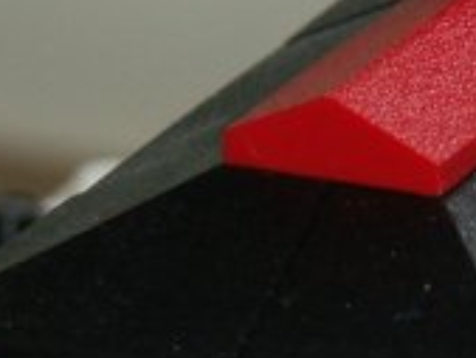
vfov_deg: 1.8
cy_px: 781
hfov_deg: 2.3
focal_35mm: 843
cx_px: 459
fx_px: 11600
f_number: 3.2
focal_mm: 35.38
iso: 100
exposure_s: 1/125
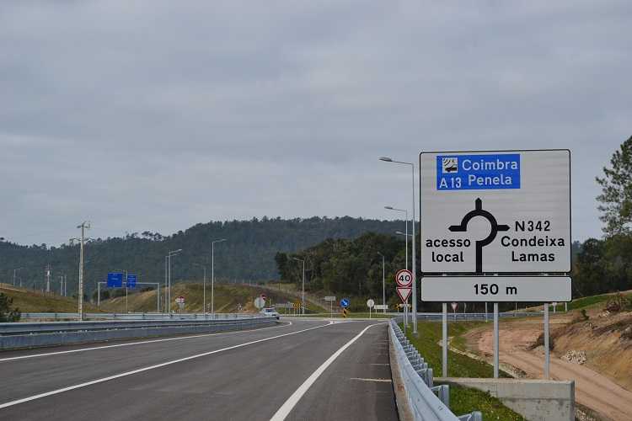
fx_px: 1448
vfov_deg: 16.6
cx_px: 316
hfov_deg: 24.6
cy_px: 210
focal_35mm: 82
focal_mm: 55
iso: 100
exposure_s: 1/250
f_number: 8
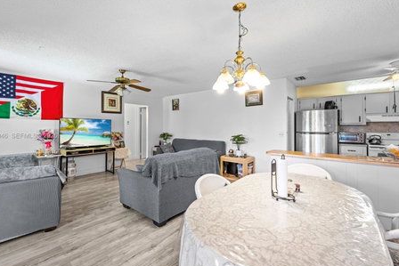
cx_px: 188
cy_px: 136
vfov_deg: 77.4
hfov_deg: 100.3
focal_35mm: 15
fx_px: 166
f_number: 8
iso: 500
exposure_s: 1/20
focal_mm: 14
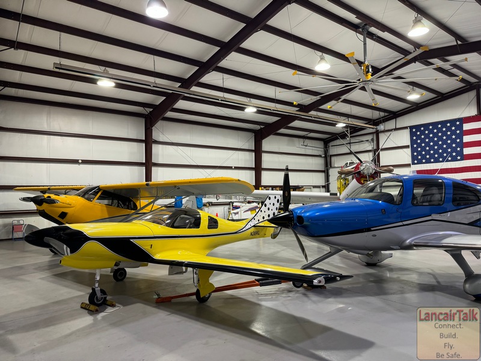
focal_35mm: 24
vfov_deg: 56.8
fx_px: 333
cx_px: 240
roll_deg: +1.1
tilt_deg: -0.8
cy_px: 180
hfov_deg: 71.6
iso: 200
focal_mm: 6.86
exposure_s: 1/60
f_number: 1.78
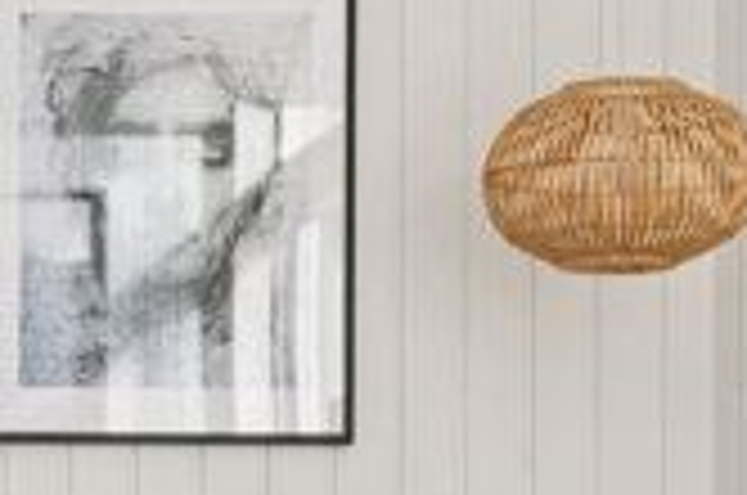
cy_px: 574
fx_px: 2324
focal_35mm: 112
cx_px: -216
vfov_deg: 11.9
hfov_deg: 17.2
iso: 200
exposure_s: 1/50
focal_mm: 15.5
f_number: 8
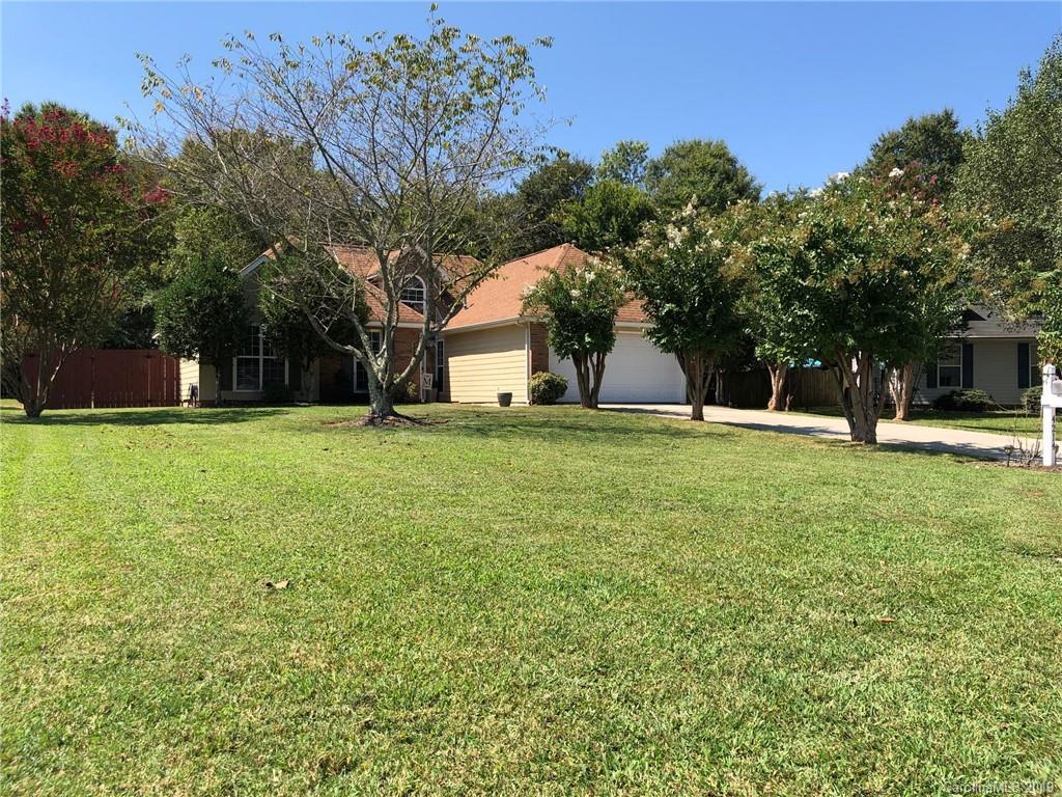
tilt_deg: +1.1
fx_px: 859
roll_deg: +1.1
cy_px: 398
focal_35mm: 28
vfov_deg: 49.7
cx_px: 531
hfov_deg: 63.4
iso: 20
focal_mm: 4
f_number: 1.8
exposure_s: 1/1143
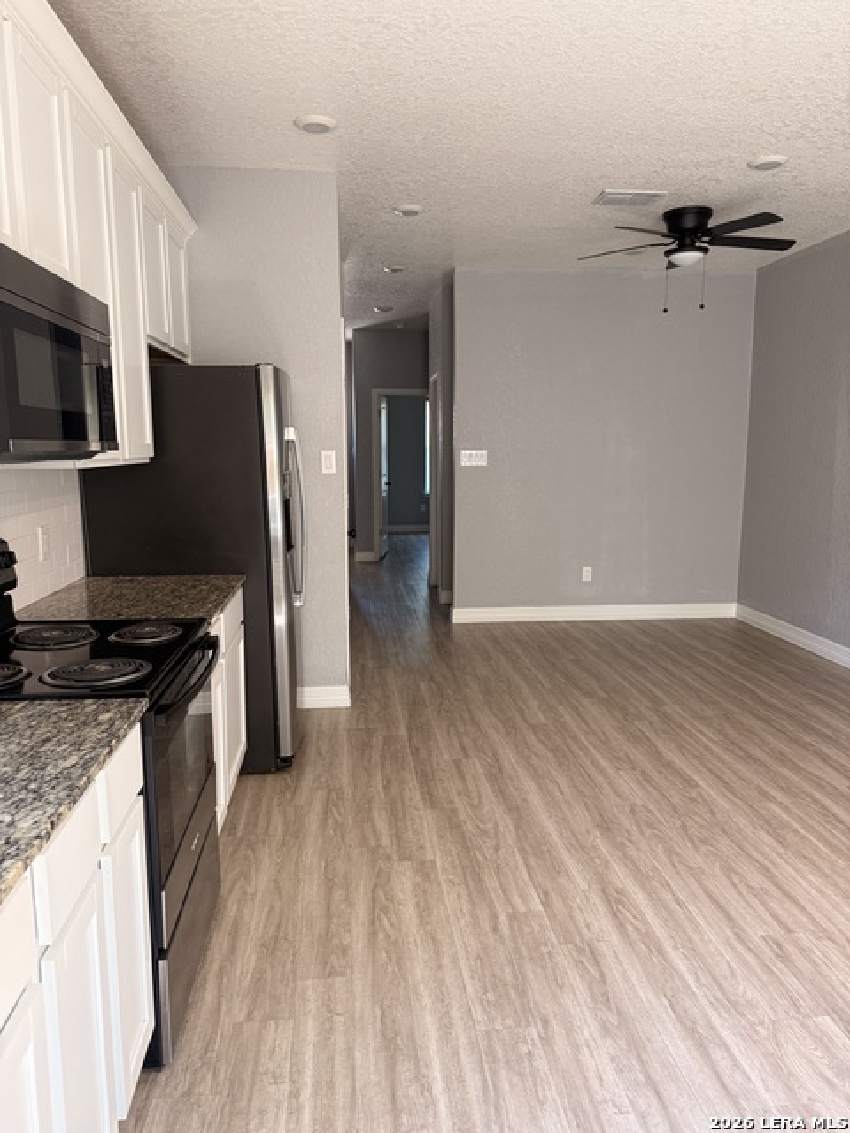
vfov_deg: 71.6
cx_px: 425
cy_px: 566
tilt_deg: -8.0
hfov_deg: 56.8
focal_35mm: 24
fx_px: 786
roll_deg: -1.2
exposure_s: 1/120
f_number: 1.78
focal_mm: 6.76
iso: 200
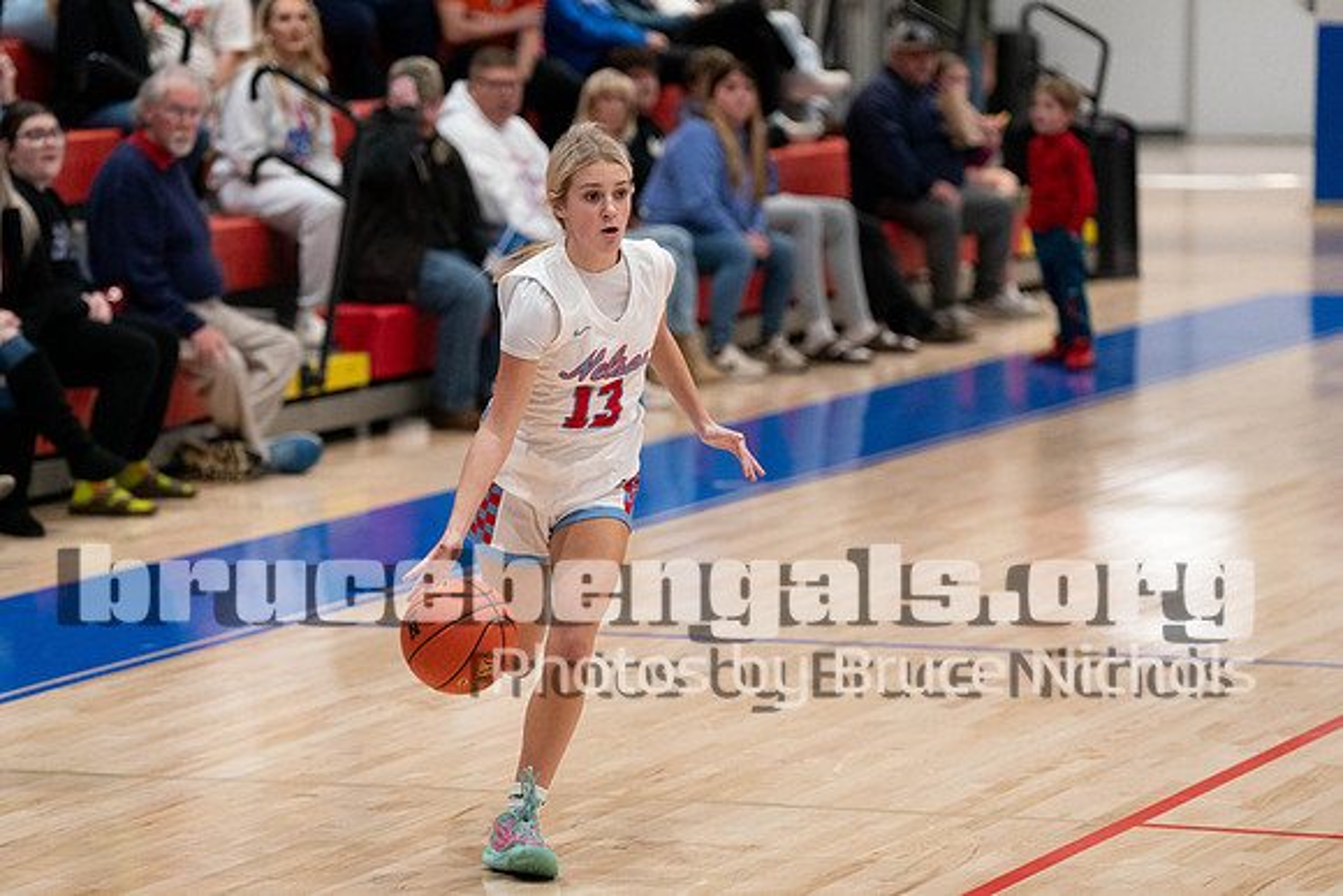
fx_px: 7116
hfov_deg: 10.8
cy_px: 450
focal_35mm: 191
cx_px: 642
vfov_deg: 7.2
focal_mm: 150
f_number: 2.8
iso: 4000
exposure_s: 1/1000
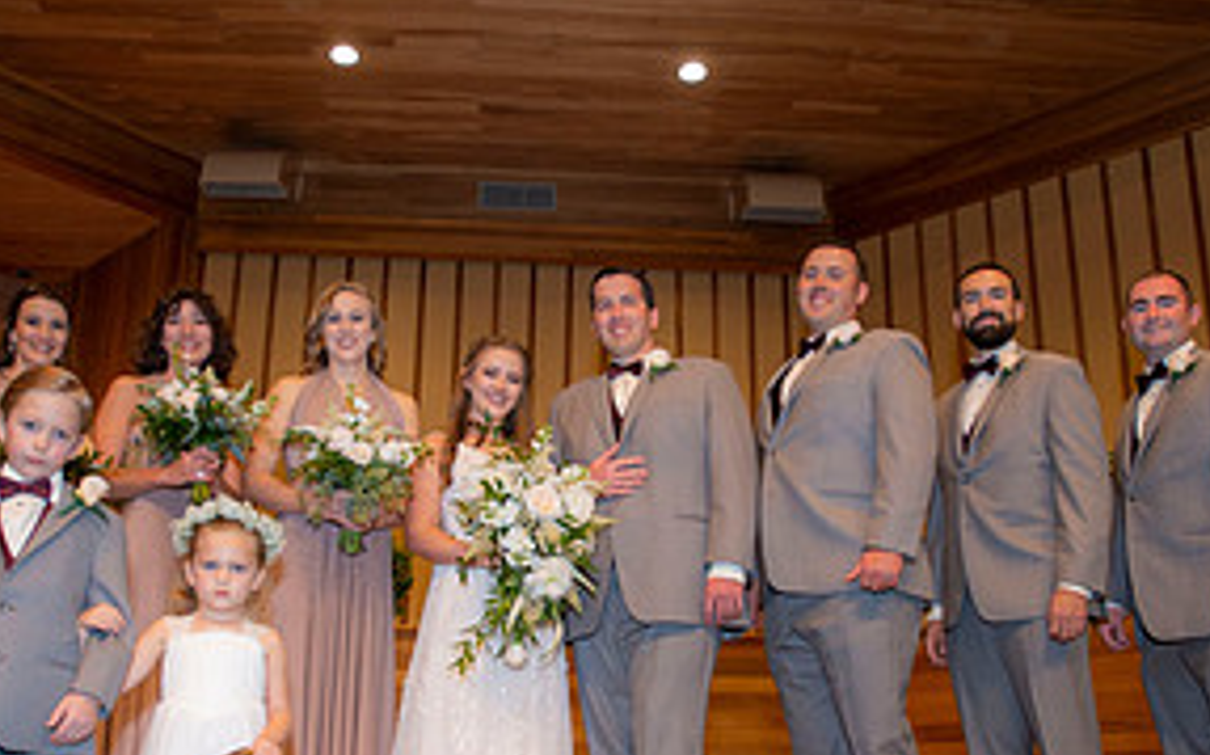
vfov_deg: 34.0
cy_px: 522
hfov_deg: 52.8
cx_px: 592
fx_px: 1219
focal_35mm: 37
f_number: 3.5
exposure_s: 1/160
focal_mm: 17
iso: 800
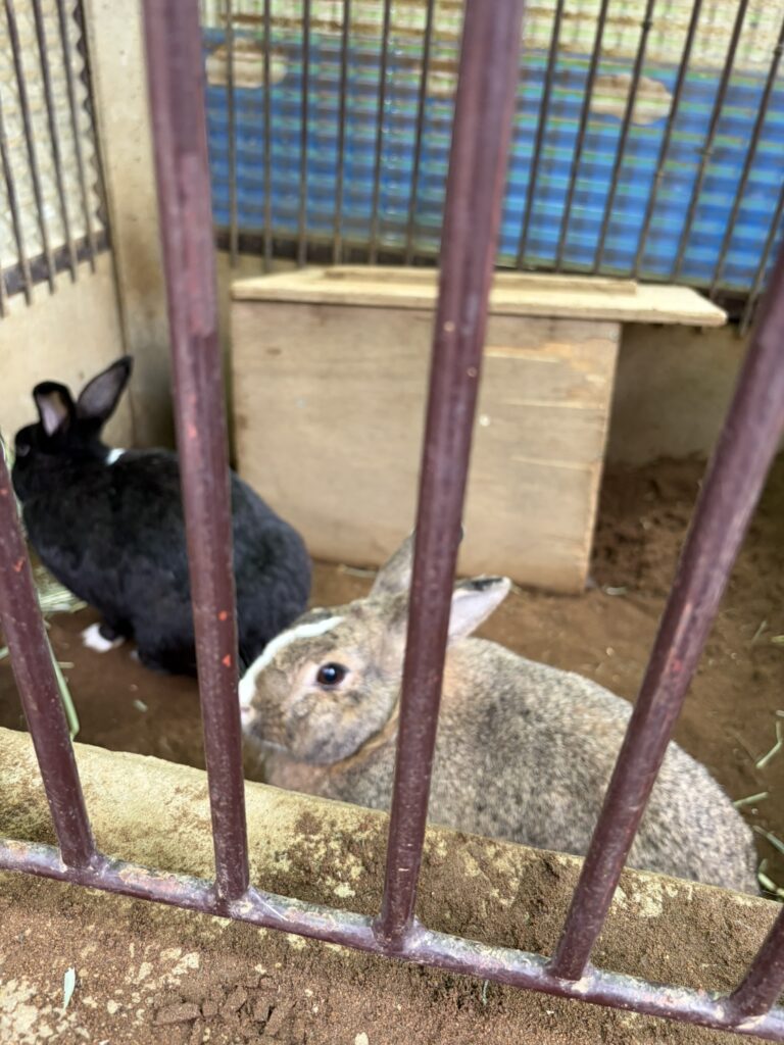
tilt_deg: -32.9
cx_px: 392
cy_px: 522
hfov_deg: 53.1
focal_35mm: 26
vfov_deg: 67.3
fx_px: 785
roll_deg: -5.3
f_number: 1.6
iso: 100
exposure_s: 1/122
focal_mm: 5.96
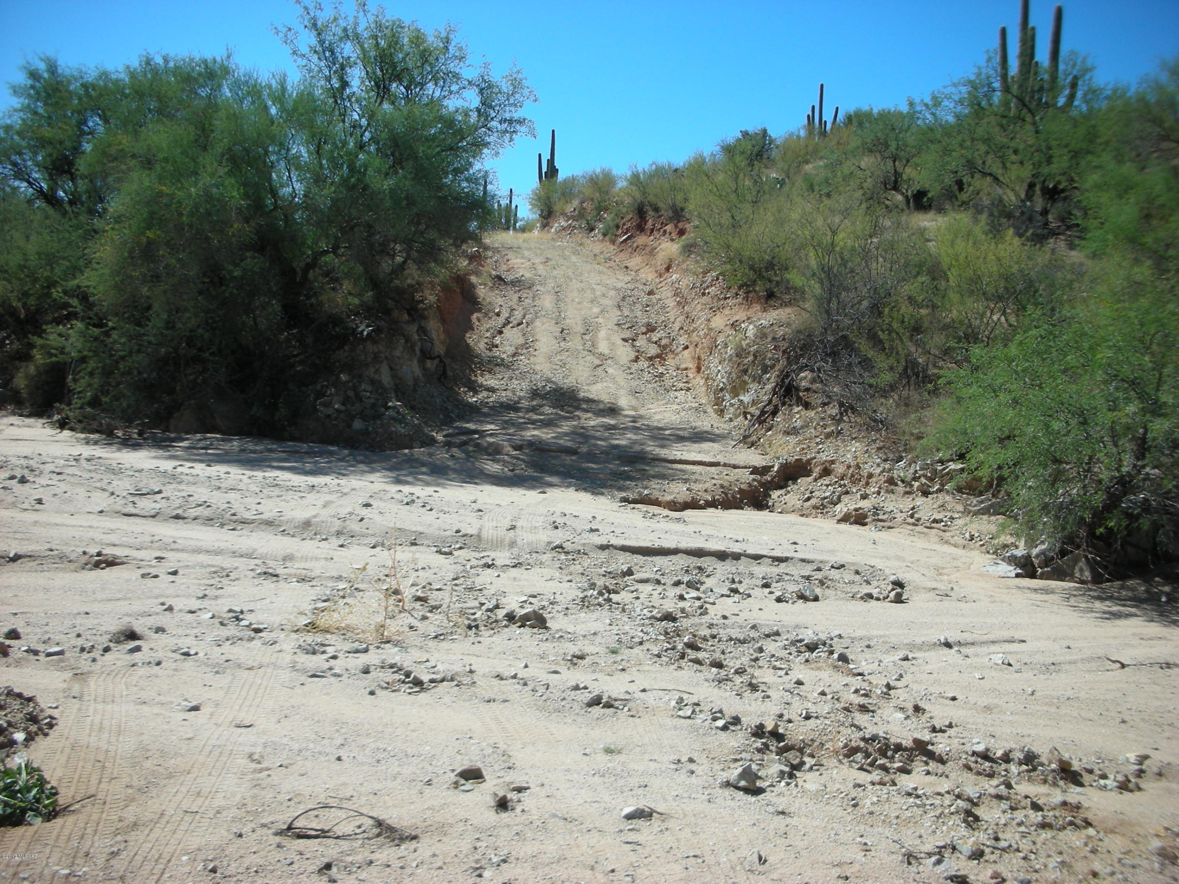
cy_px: 442
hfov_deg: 52.6
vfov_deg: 40.7
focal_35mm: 35
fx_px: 1192
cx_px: 590
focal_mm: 5.8
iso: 50
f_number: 8.5
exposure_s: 1/96.6
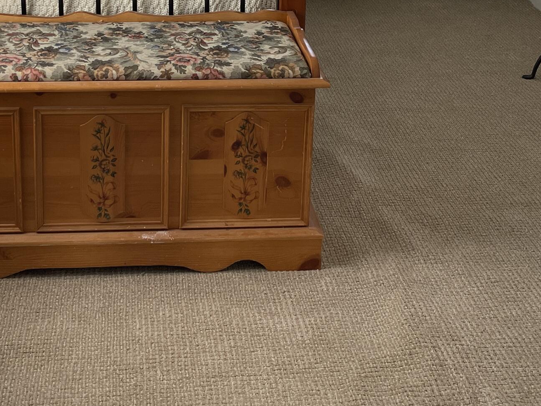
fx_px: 907
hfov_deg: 33.2
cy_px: -35
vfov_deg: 23.7
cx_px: 226
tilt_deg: -14.4
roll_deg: -0.6
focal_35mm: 58
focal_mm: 5.1
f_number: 1.6
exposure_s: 1/121
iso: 100
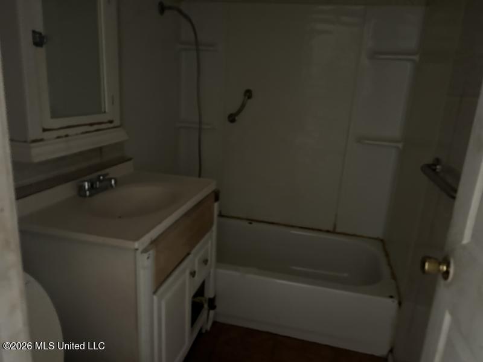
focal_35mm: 26
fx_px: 363
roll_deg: -4.8
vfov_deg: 53.1
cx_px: 242
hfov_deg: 67.3
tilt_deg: -15.9
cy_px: 181
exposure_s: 1/30
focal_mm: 5.7
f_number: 1.5
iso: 800
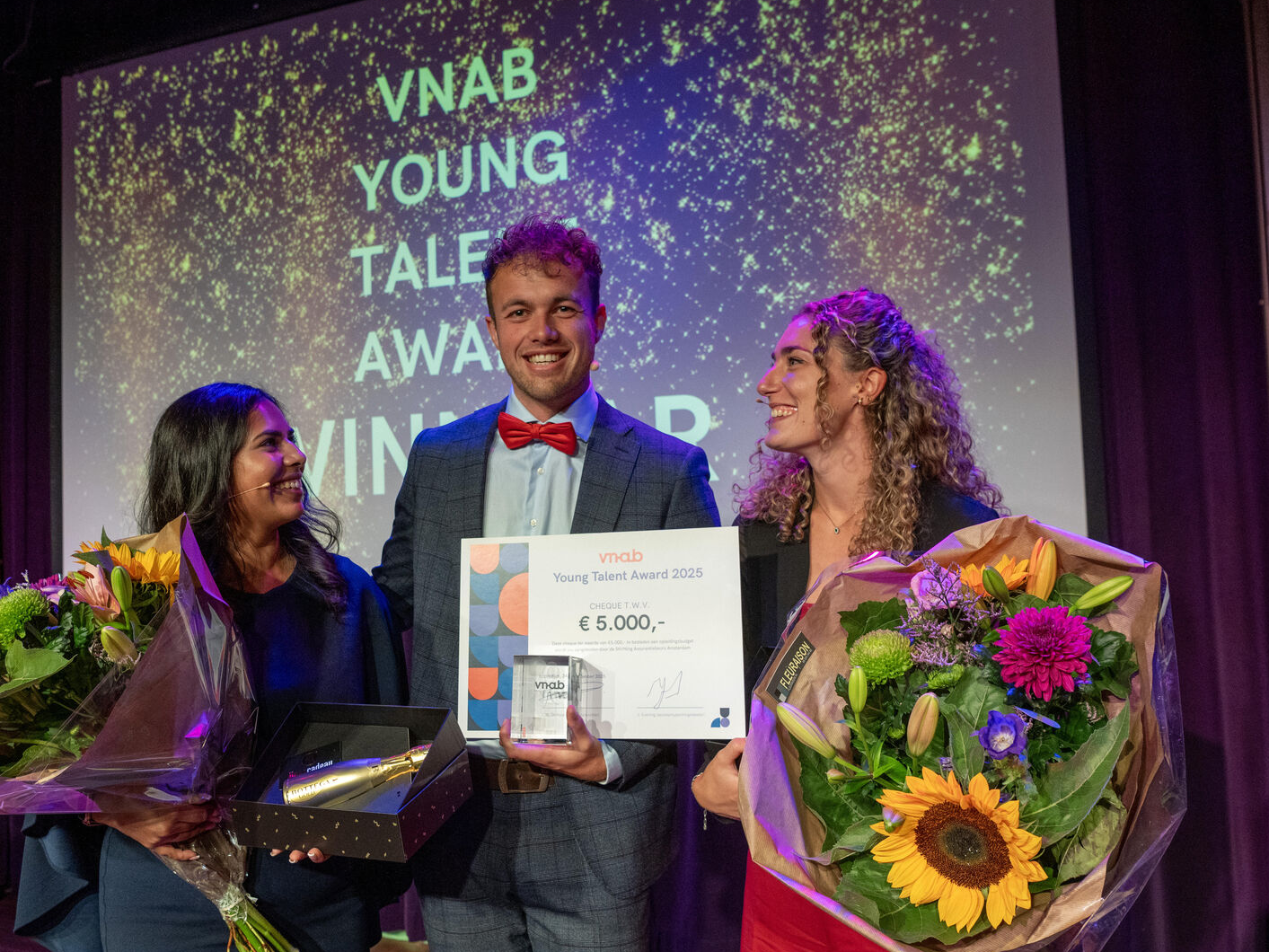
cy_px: 472
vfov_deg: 44.2
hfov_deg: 56.6
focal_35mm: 32
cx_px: 556
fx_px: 1173
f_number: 5.6
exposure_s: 1/250
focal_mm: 29
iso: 3200
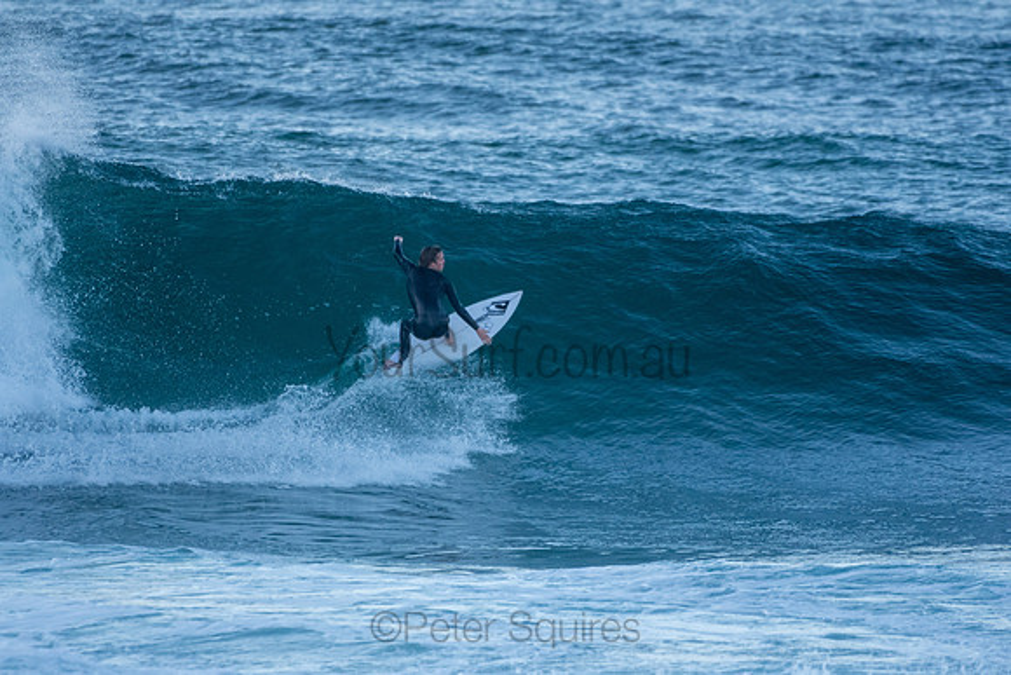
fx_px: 21066
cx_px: 506
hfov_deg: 2.7
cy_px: 338
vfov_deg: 1.8
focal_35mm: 750
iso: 1600
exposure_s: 1/1600
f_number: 5.6
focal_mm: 500
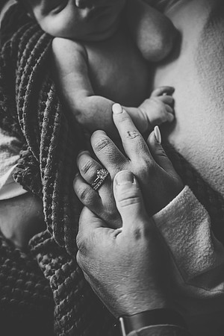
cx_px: 112
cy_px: 168
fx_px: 700
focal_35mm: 75
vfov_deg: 27.0
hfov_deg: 18.2
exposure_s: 1/160
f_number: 2.8
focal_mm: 75
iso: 800
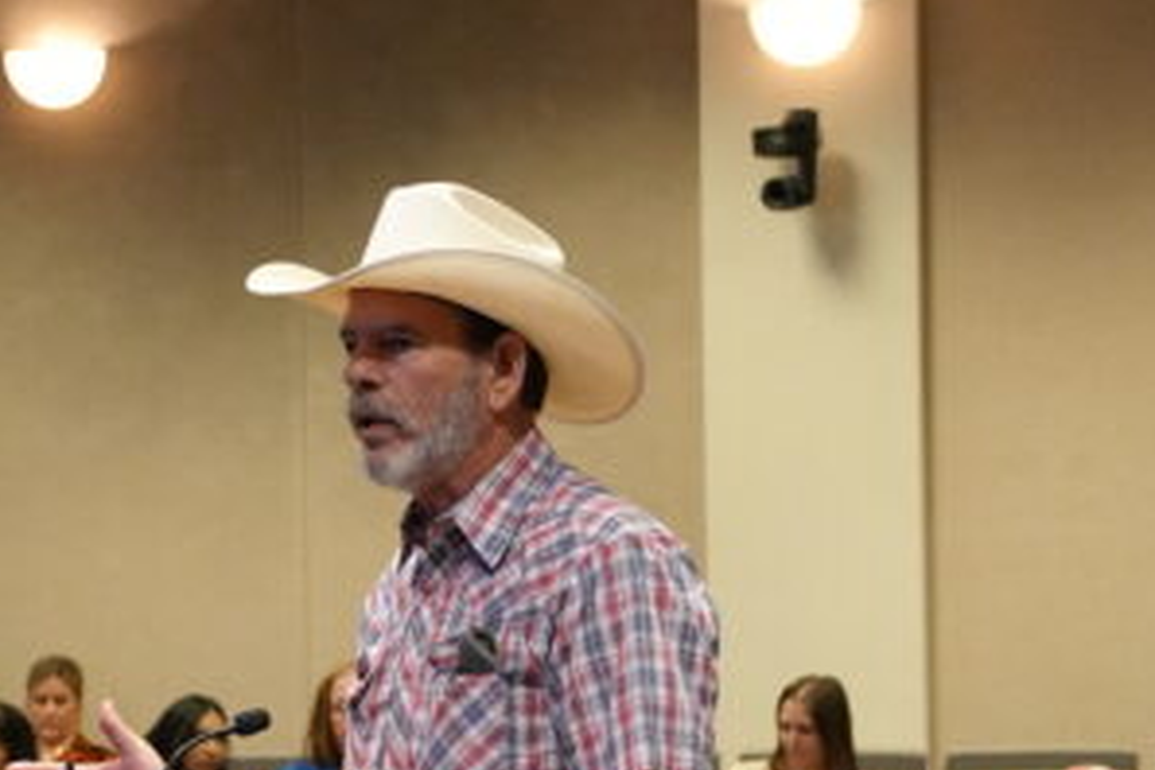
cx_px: 183
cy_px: 611
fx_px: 4973
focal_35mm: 155
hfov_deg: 13.2
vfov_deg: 8.8
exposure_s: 1/160
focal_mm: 40
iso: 2500
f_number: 4
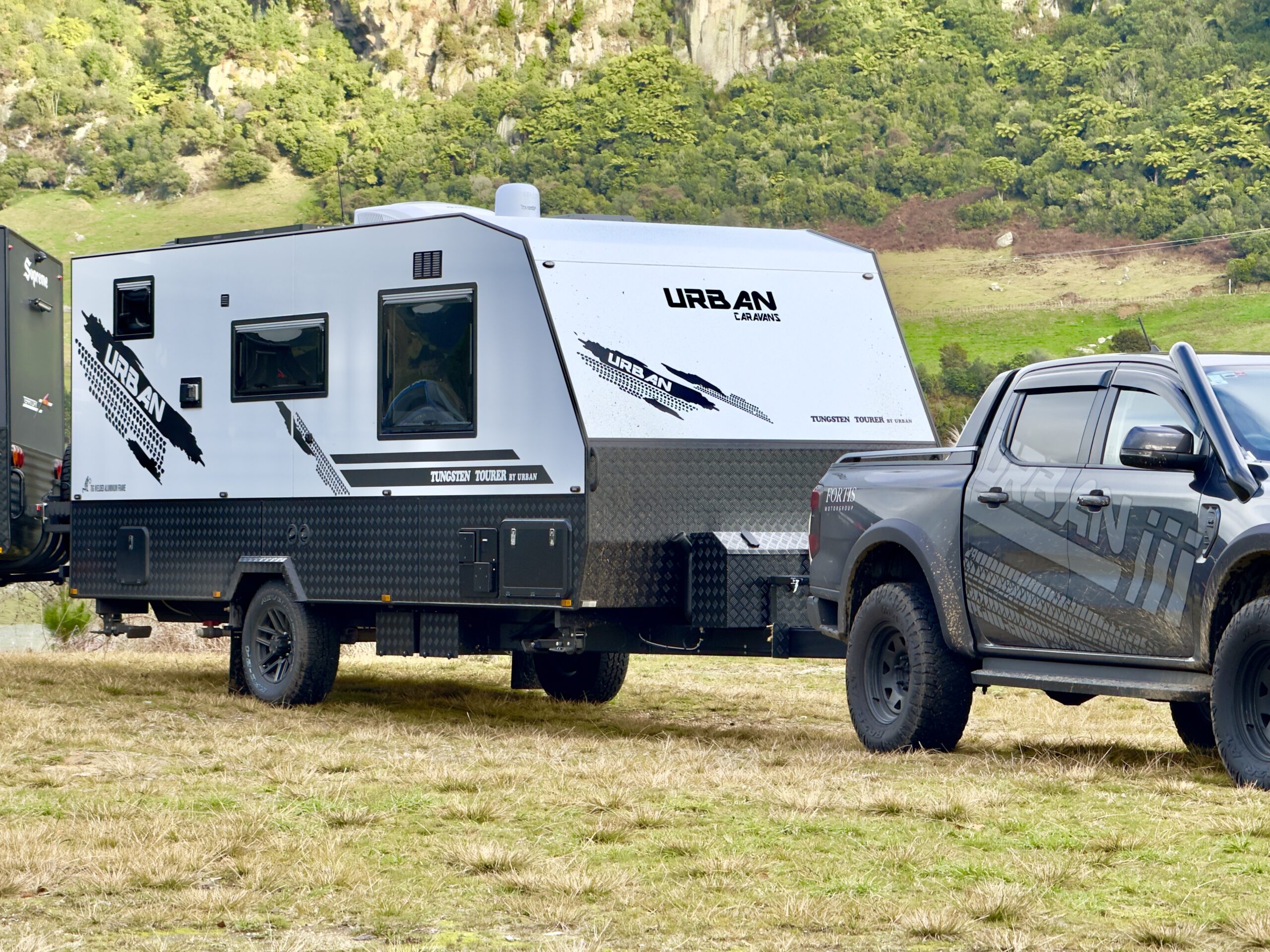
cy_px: 476
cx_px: 635
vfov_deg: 12.3
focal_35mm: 120
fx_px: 4403
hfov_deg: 16.4
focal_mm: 15.66
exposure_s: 1/333
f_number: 2.8
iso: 50
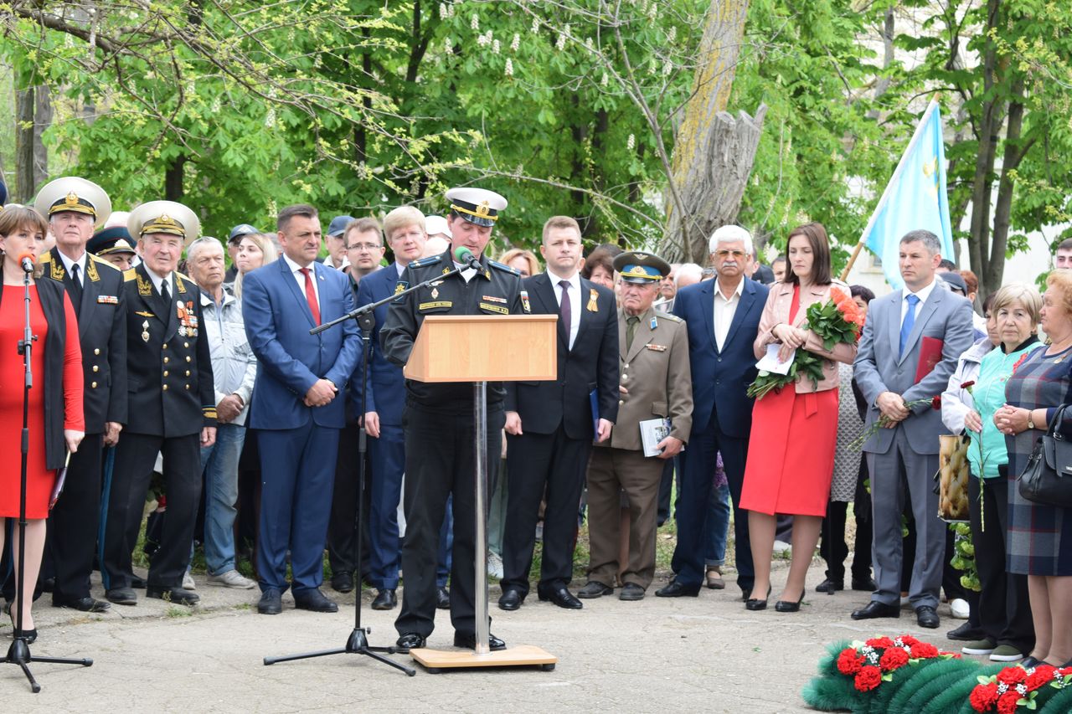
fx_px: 2456
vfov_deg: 16.5
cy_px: 357
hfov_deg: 24.6
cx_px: 536
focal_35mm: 82
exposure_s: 1/160
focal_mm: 55
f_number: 6.3
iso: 400
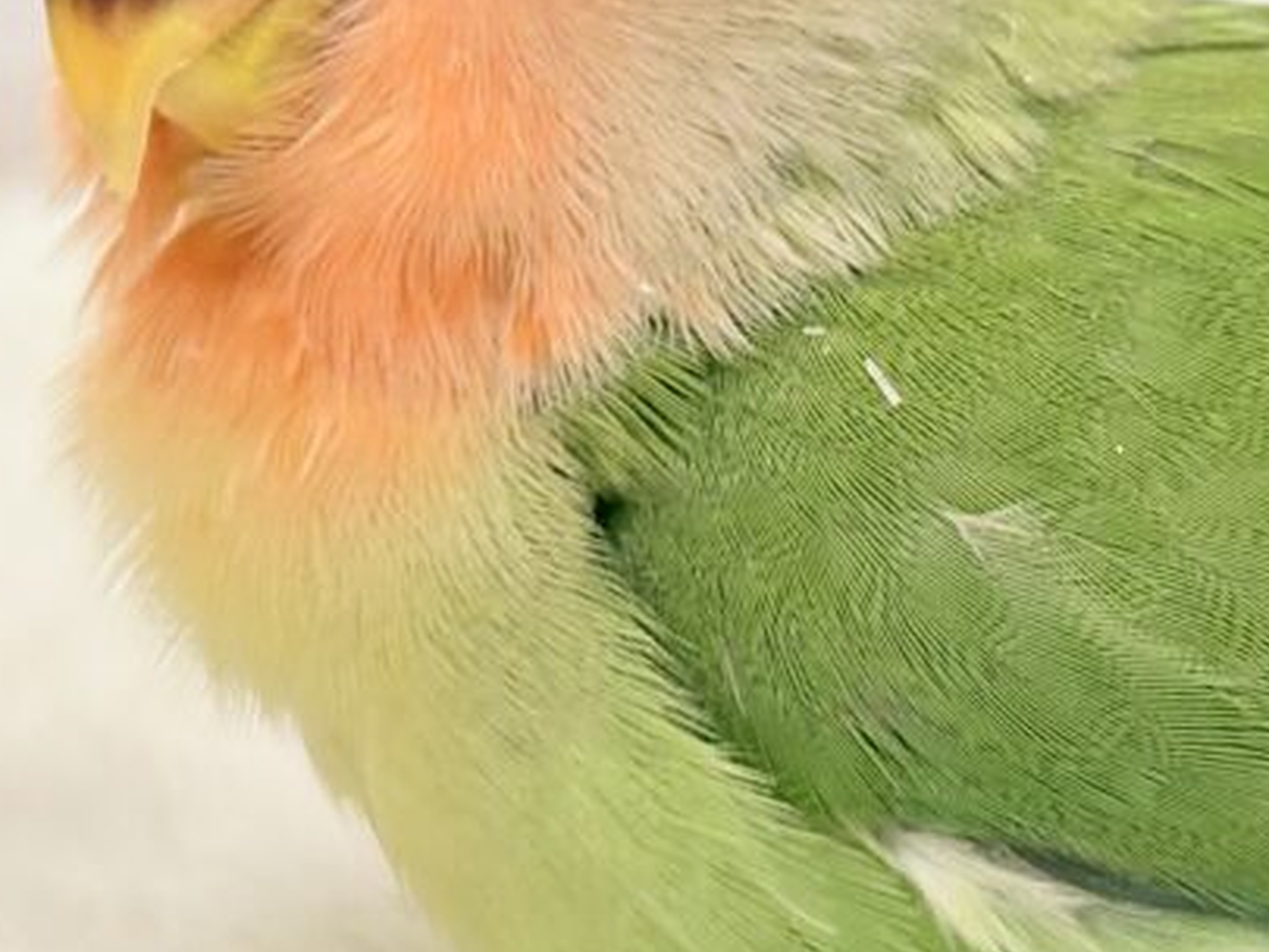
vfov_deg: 9.6
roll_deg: +1.5
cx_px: 981
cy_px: 244
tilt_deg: -7.0
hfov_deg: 12.8
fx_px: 5647
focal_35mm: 154
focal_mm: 5.96
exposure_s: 1/50
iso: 80
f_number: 1.6
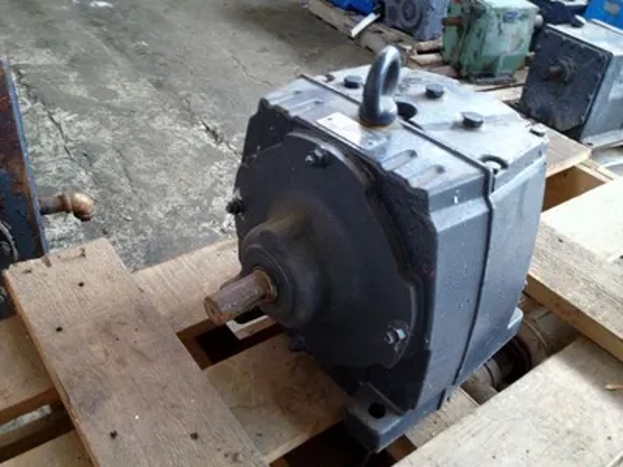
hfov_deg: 52.6
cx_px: 312
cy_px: 234
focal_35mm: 35
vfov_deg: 40.7
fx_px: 630
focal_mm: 4.28
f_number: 2.4
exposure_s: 1/15
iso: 400
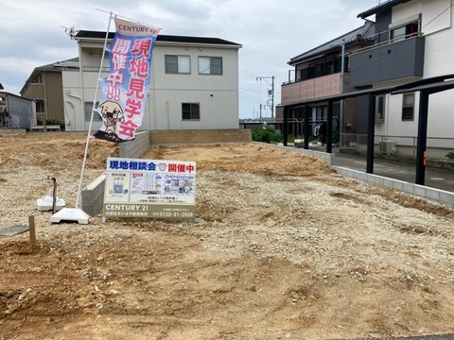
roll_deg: +0.4
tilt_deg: -7.1
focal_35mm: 28
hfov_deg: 63.4
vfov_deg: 49.7
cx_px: 227
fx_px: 367
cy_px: 170
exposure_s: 1/1056
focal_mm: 3.99
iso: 20
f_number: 1.8
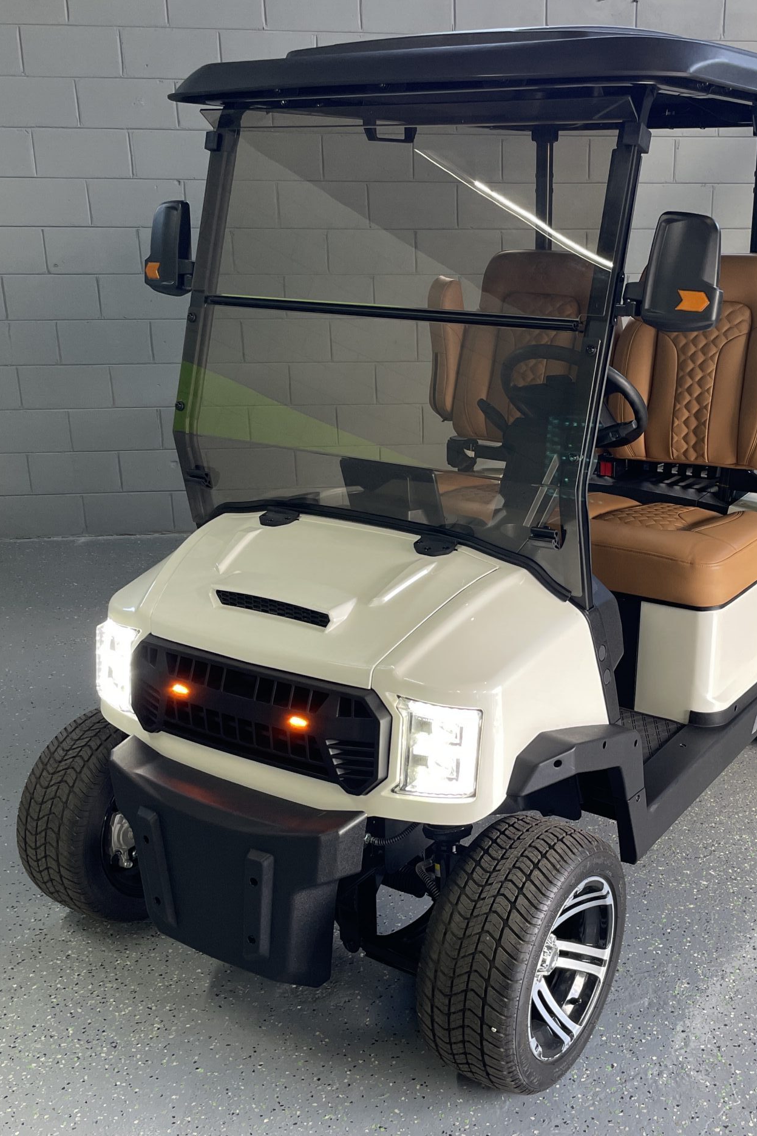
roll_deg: +0.8
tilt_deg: -16.9
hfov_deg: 35.5
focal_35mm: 37
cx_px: 511
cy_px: 611
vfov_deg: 51.8
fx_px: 1167
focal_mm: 4.2
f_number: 1.6
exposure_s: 1/60
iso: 80
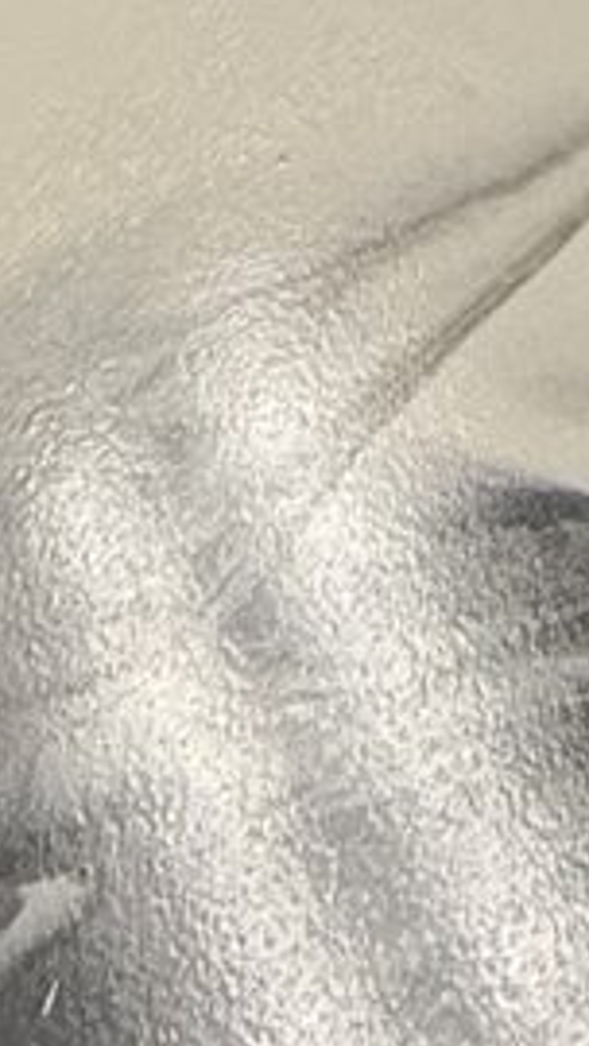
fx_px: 3136
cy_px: -1953
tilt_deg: -29.7
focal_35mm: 113
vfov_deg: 11.8
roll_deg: -0.6
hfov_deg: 10.4
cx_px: 860
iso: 160
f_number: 2.2
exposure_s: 1/120
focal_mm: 2.22
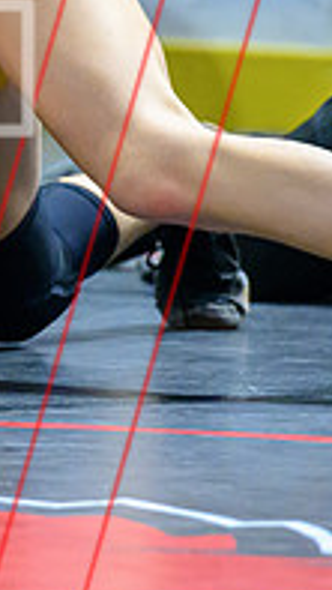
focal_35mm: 723
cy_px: 166
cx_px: -496
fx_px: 11301
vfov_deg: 3.0
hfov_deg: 1.7
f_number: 5
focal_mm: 200
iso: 10000
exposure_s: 1/800
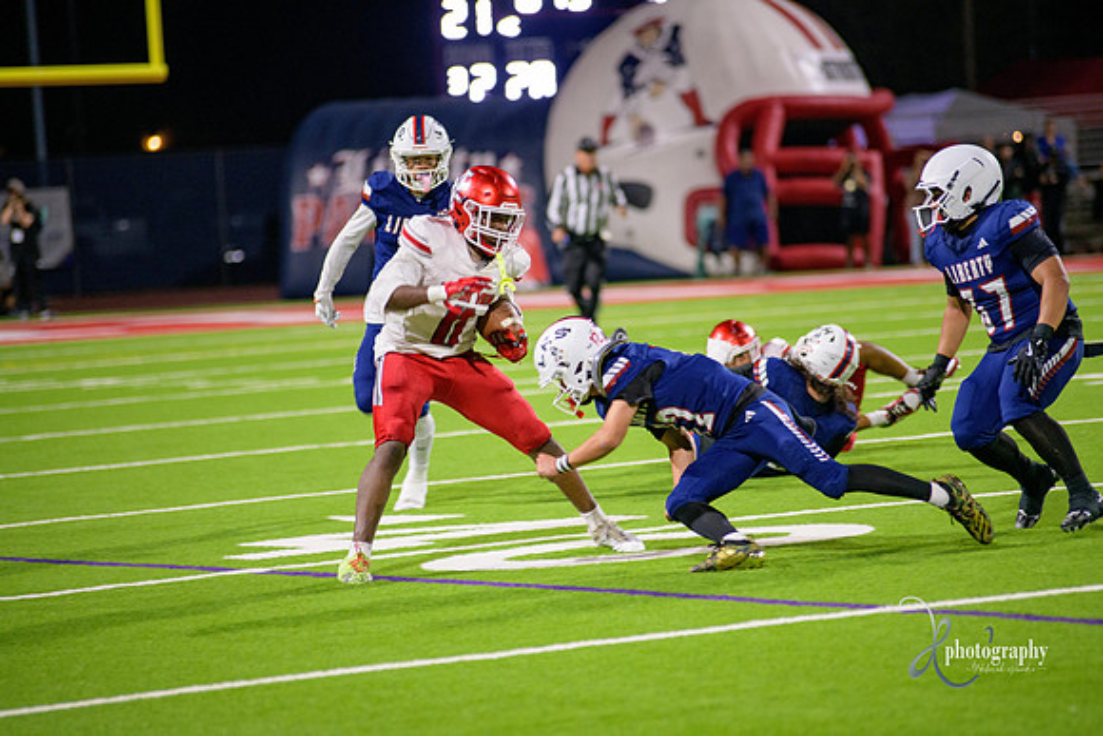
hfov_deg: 10.3
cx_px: 552
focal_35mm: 200
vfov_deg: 6.9
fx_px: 6129
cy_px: 368
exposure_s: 1/320
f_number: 2.8
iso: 2000
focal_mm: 200
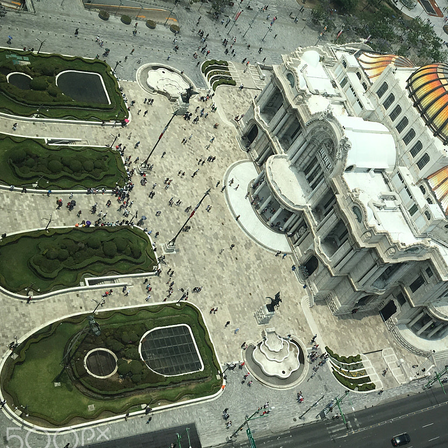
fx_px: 747
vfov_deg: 33.3
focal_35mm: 51
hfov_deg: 31.6
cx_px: 417
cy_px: 179
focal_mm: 4.15
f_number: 2.2
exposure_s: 1/1202
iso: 25
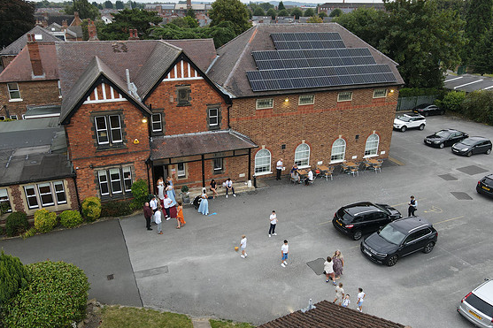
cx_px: 244
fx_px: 356
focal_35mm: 26
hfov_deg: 69.4
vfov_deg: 49.5
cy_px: 153
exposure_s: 1/50
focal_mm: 4.5
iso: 100
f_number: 2.8
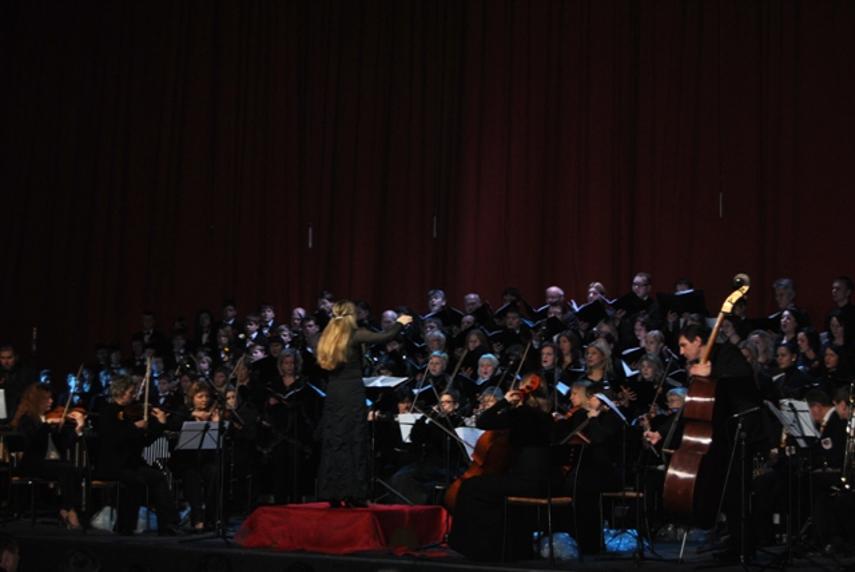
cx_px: 428
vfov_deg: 22.7
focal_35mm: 60
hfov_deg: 33.4
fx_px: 1426
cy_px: 286
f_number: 5
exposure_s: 1/60
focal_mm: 40
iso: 200
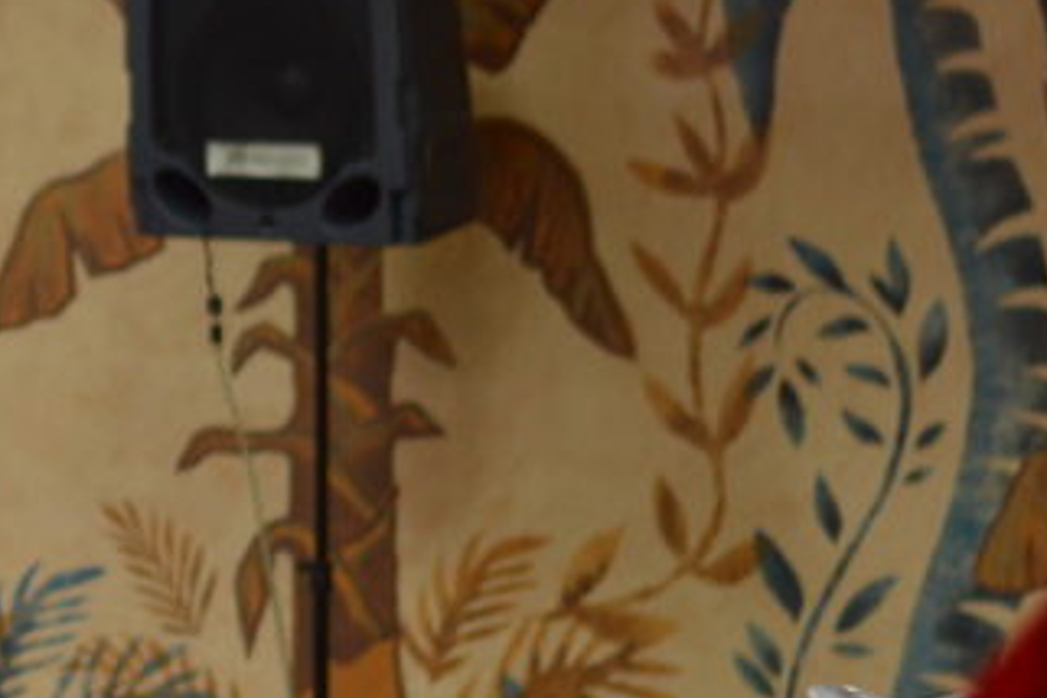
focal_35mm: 239
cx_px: -561
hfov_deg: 8.4
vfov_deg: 5.7
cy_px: -5
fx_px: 6950
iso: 400
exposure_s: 1/100
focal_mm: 50
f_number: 2
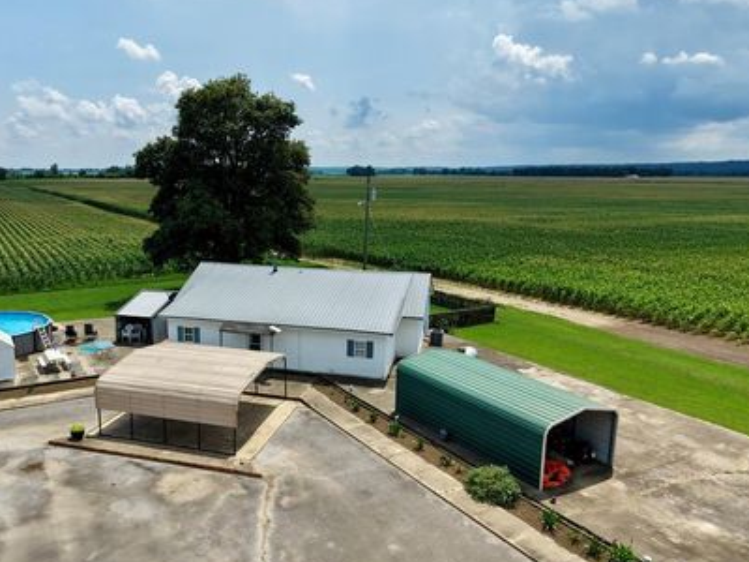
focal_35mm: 30
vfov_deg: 46.7
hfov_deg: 59.3
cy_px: 310
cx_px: 286
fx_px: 649
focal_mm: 8.67
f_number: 1.8
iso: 200
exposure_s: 1/6400
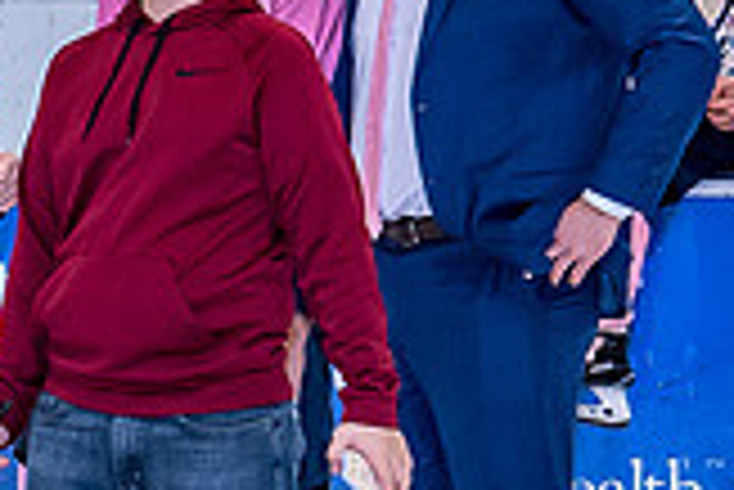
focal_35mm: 496
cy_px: 156
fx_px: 10122
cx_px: 68
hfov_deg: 4.1
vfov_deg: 2.8
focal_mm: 62
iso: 800
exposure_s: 1/250
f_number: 5
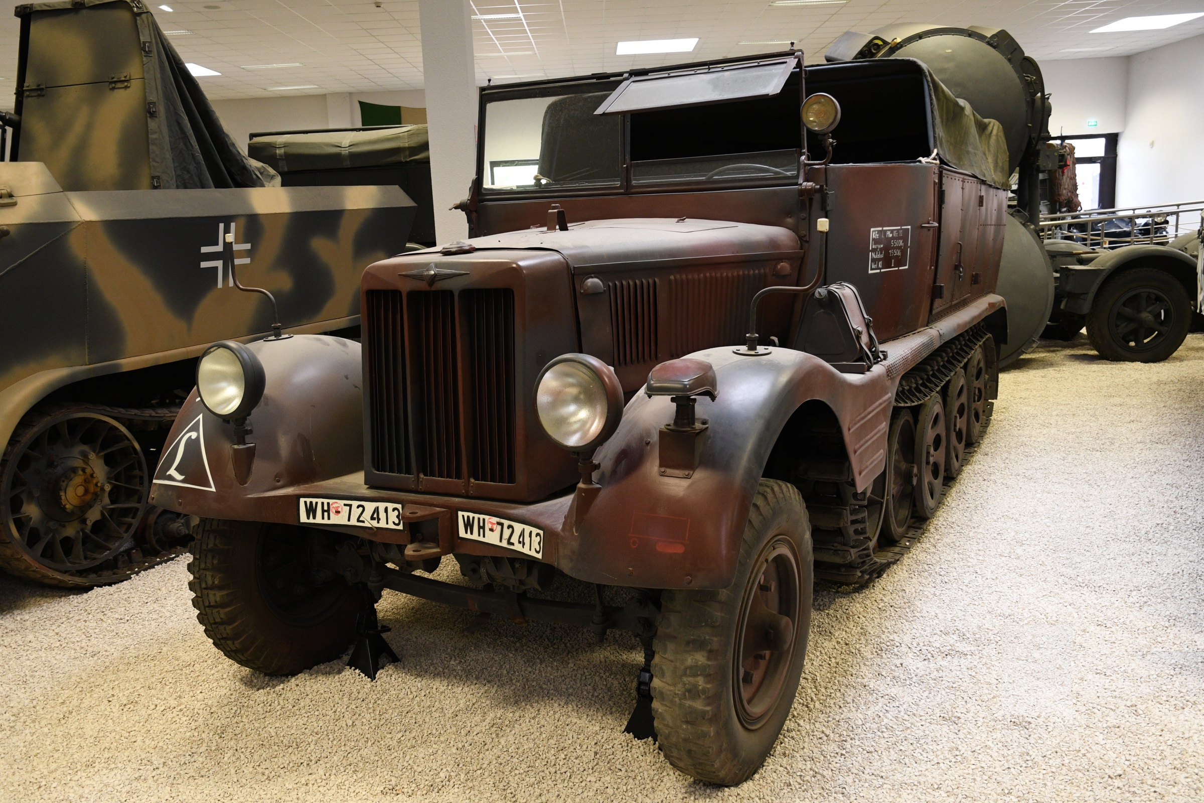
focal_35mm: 30
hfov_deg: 61.9
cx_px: 602
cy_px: 402
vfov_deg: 43.6
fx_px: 1003
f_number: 4.5
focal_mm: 20
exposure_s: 1/80
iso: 1000
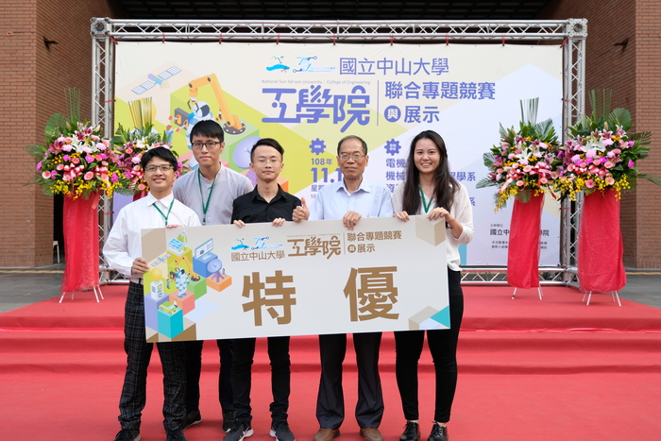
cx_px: 330
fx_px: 679
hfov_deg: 51.9
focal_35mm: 37
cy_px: 220
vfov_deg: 36.0
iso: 320
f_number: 2.8
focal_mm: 24.9
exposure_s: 1/250
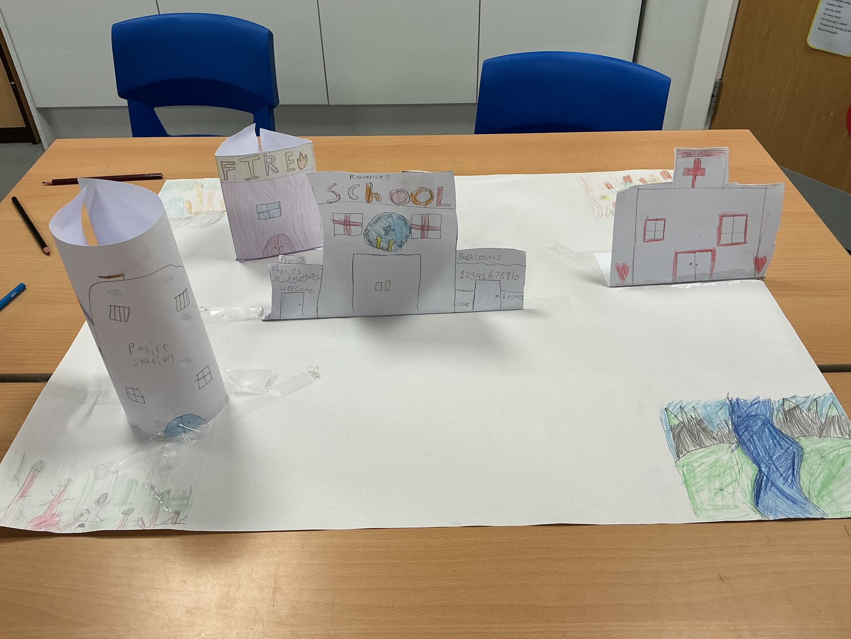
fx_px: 713
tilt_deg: -40.1
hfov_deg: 61.7
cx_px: 426
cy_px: 320
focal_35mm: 29
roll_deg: +0.8
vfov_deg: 48.2
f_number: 1.8
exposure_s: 1/60
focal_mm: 3
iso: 40
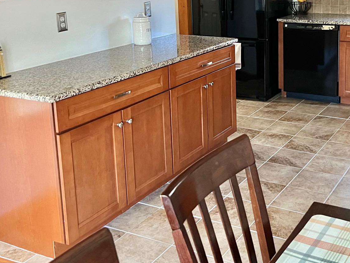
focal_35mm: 47
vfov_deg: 30.1
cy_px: 51
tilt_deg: -11.9
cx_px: 259
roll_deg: +2.1
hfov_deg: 39.4
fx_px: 475
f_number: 1.5
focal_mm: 5.7
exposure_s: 1/60
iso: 500
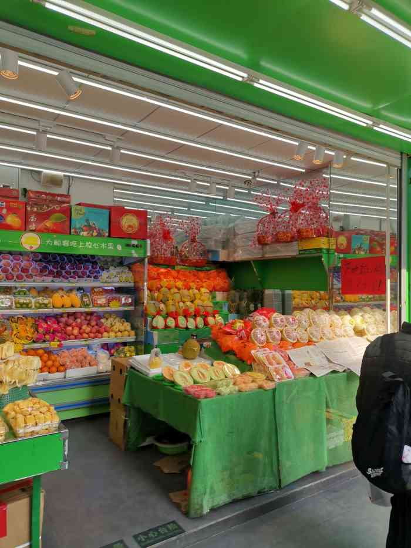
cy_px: 274
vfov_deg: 67.3
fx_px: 412
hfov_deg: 53.1
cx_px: 206
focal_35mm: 26
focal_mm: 4.75
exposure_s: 1/435
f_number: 1.8
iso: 50
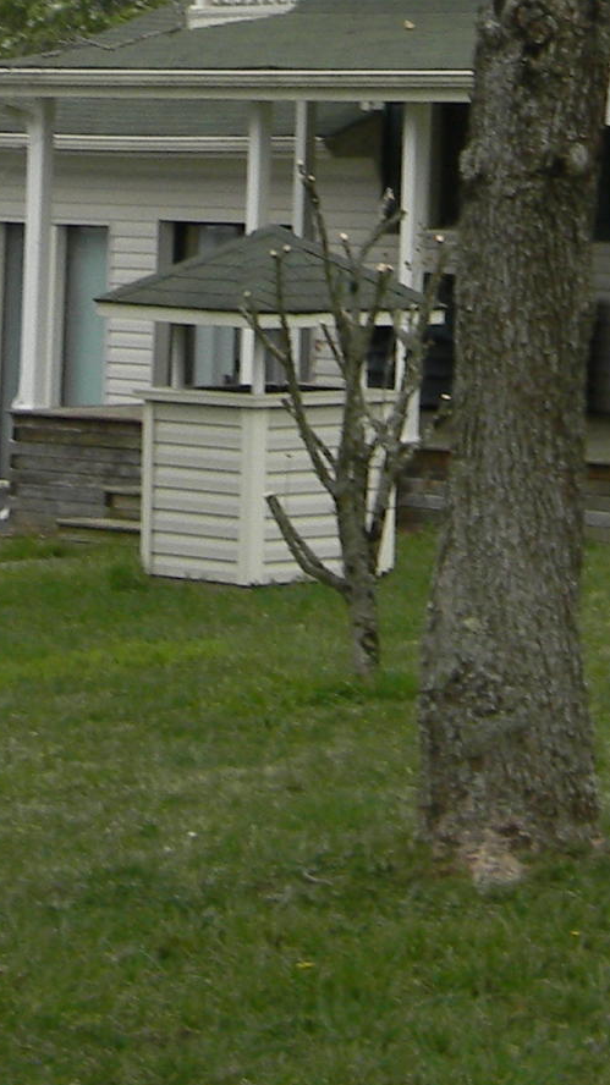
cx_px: 1347
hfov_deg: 6.7
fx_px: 4978
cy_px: -210
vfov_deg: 12.2
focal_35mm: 173
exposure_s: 1/93.7
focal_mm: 8.6
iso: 80
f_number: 3.9
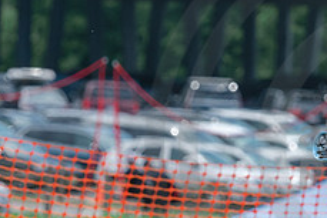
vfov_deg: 1.7
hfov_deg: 2.5
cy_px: 141
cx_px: 344
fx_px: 7507
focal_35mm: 826
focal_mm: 200
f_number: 4.5
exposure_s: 1/1250
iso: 250
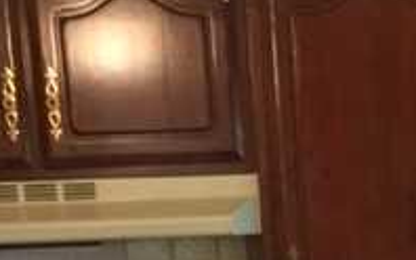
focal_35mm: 124
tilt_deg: -11.2
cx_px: 397
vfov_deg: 9.9
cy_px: 512
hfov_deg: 16.5
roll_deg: +3.9
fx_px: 1407
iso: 200
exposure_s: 1/30
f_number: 2.2
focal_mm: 4.15
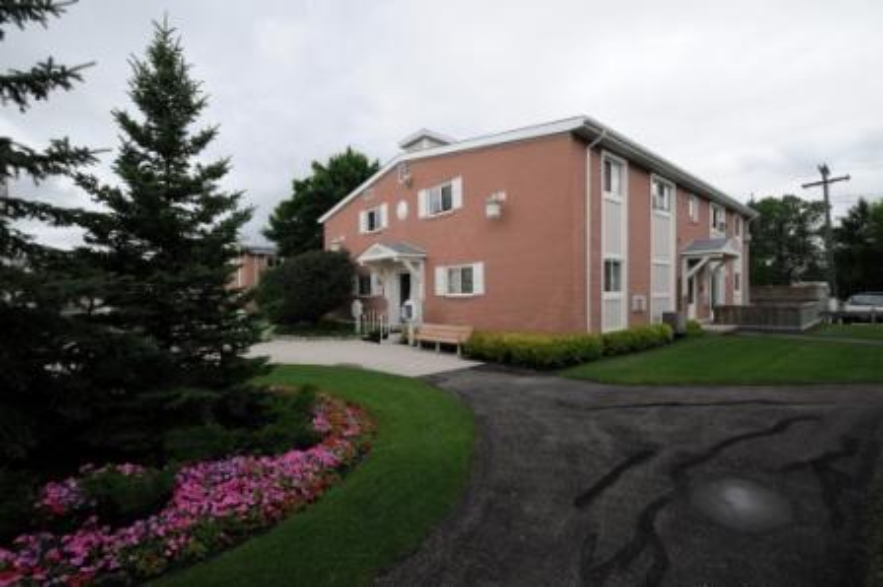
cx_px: 442
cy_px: 294
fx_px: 368
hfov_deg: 100.4
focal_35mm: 15
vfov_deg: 77.2
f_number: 6.3
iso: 200
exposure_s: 1/160
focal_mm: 10
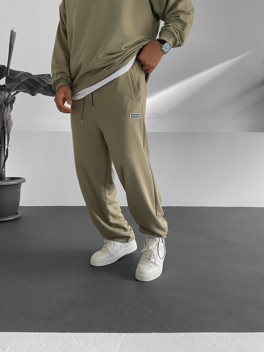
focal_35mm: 29
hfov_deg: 48.2
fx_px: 295
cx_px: 132
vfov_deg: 61.7
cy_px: 176
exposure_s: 1/120
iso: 40
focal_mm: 3
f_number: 1.8
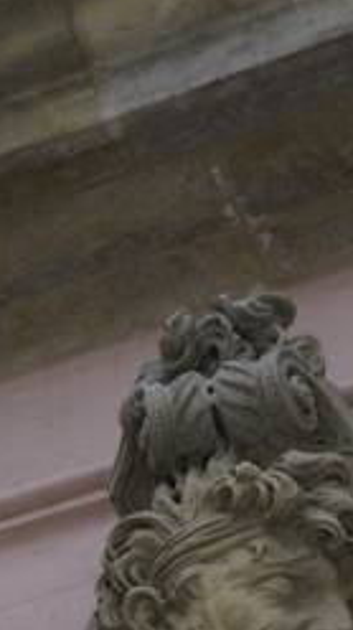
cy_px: 600
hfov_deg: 5.7
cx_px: 276
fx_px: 3554
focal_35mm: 213
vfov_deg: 10.1
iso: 100
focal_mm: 70
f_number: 7.1
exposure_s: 1/50
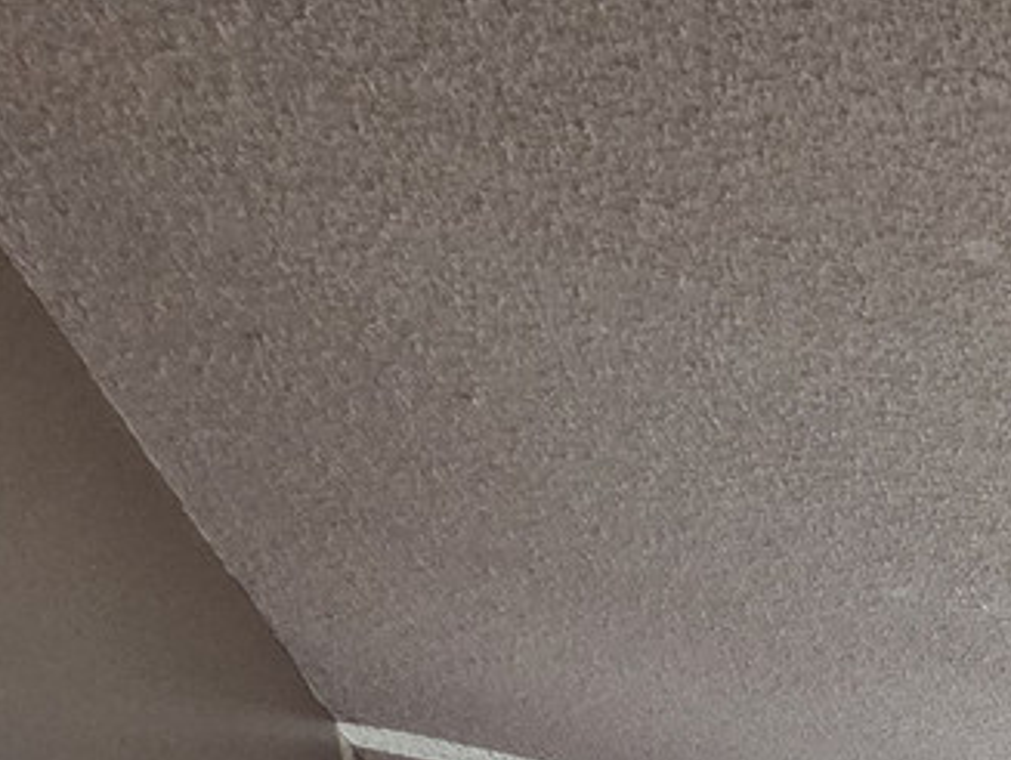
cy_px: 1678
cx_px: 2000
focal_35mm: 61
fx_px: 1784
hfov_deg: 19.3
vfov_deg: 16.0
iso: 250
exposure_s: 1/60
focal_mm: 2.2
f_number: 2.2
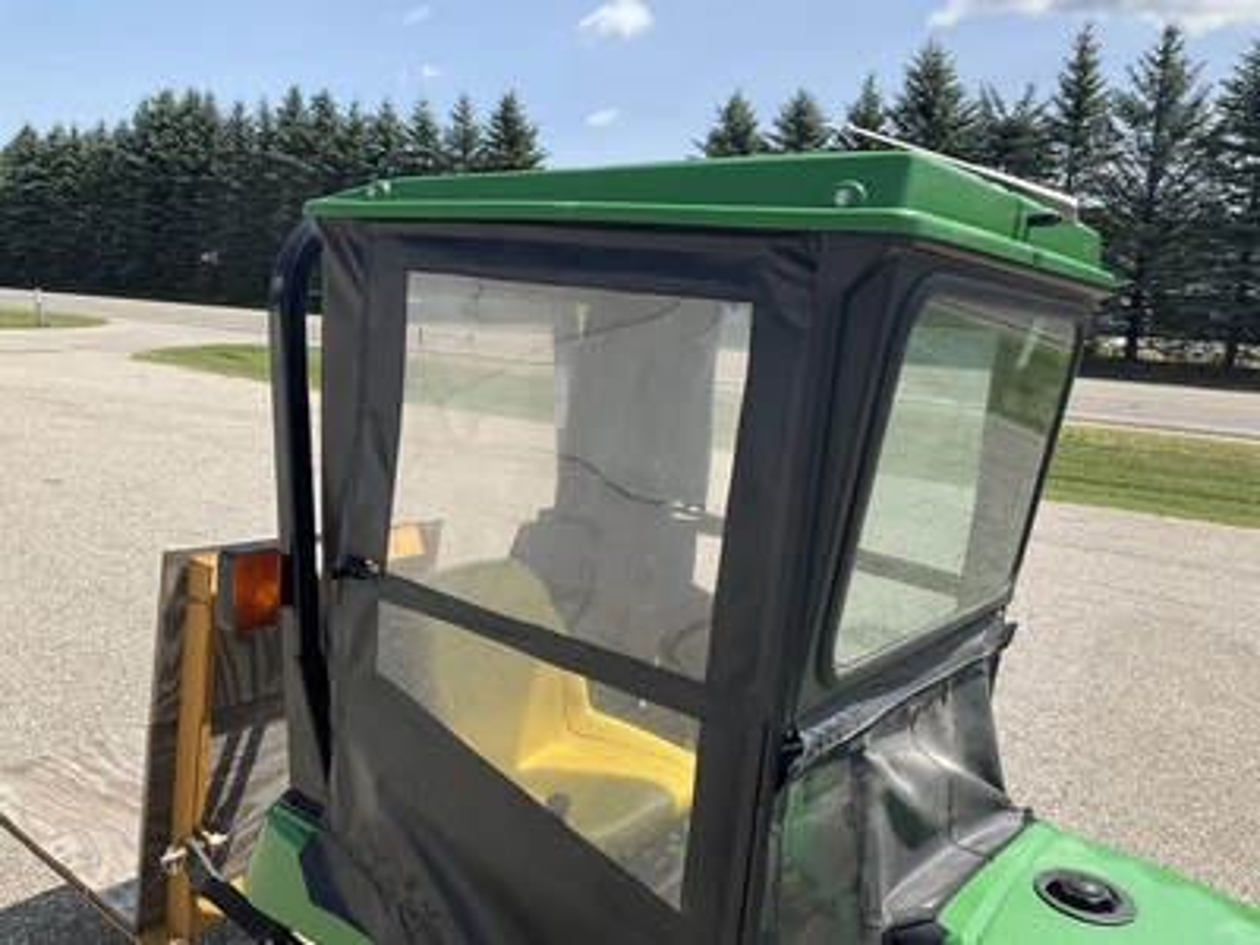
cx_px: 630
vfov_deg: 48.2
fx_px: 1056
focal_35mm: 29
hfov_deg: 61.7
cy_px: 472
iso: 25
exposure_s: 1/1342
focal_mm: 3
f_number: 1.8
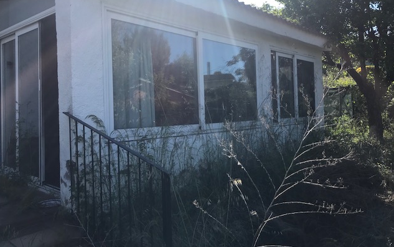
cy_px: 107
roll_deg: +0.8
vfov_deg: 41.8
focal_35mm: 30
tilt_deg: +2.2
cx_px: 197
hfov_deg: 62.9
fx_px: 322
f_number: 1.8
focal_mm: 3.99
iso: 20
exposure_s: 1/1408
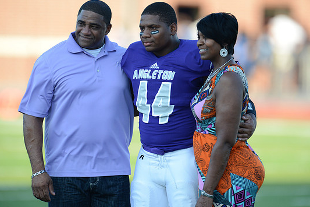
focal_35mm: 598
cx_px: 162
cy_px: 96
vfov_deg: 2.3
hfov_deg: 3.4
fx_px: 5148
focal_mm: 550
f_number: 4
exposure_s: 1/1250
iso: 800
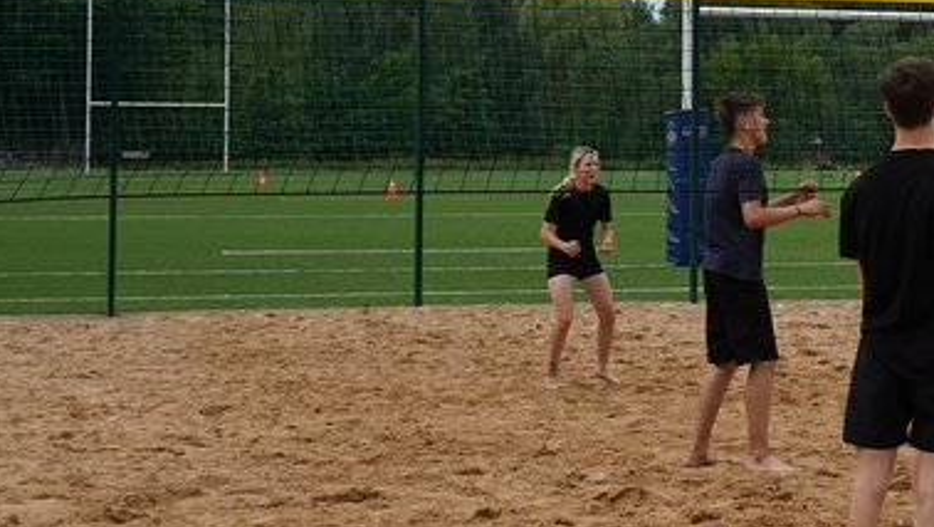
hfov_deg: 18.6
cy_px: 30
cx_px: 928
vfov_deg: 10.8
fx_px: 2775
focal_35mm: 112
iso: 250
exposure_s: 1/2000
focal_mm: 33
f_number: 4.5
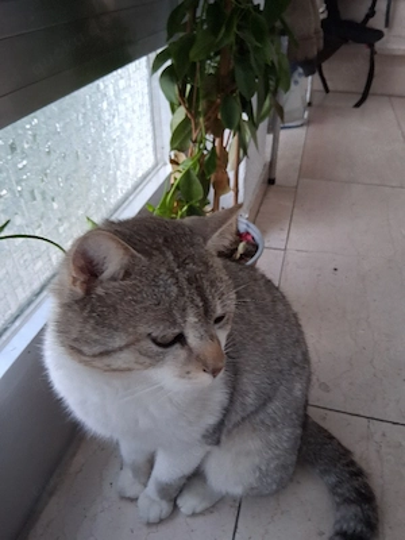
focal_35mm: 26
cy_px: 270
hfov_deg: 53.1
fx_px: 406
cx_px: 202
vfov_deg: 67.3
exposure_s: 1/50
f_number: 1.8
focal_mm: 3.98
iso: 320
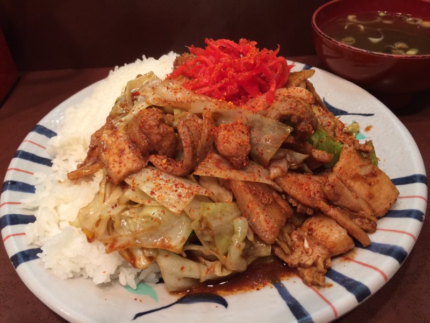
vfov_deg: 48.2
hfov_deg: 61.7
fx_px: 360
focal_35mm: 29
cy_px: 162
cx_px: 215
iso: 160
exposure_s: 1/33
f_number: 2.2
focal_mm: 4.15
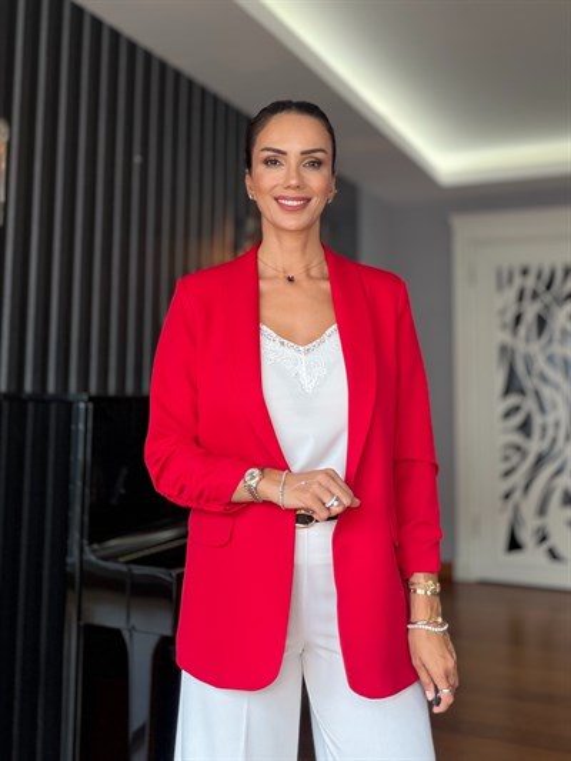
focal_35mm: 30
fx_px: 660
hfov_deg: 46.8
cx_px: 286
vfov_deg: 60.0
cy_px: 380
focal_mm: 2.71
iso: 50
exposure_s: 1/50
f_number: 1.9
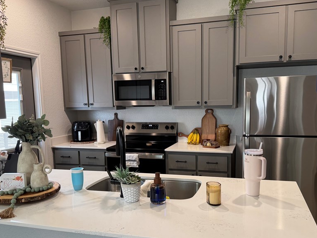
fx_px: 293
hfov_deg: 56.8
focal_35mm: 32
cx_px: 169
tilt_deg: -6.2
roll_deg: -0.5
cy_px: 138
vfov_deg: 44.0
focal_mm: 6.76
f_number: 1.78
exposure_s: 1/60
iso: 100
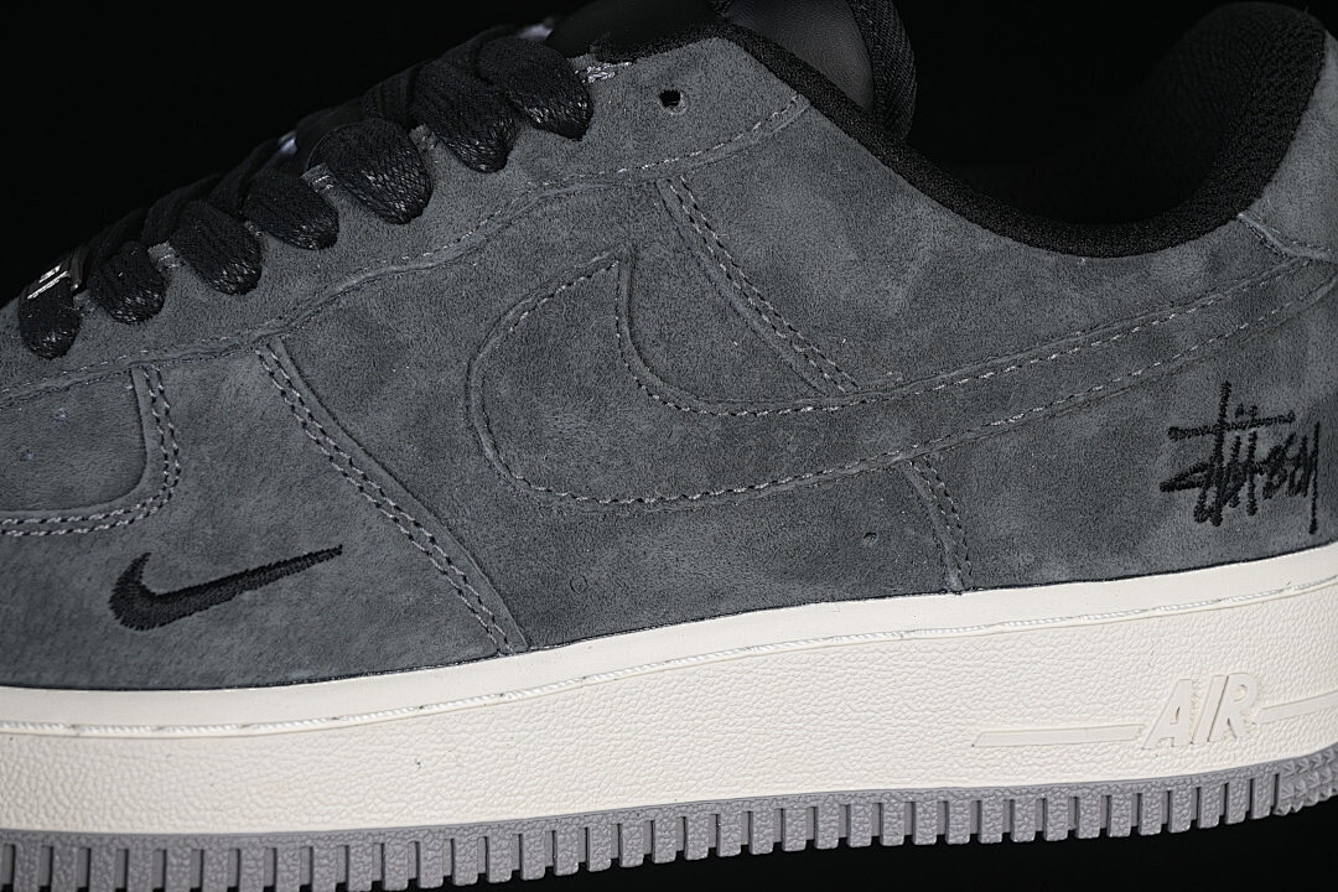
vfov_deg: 18.2
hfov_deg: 27.0
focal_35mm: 75
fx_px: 2787
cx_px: 669
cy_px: 446
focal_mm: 50
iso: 160
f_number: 6.3
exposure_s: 1/60
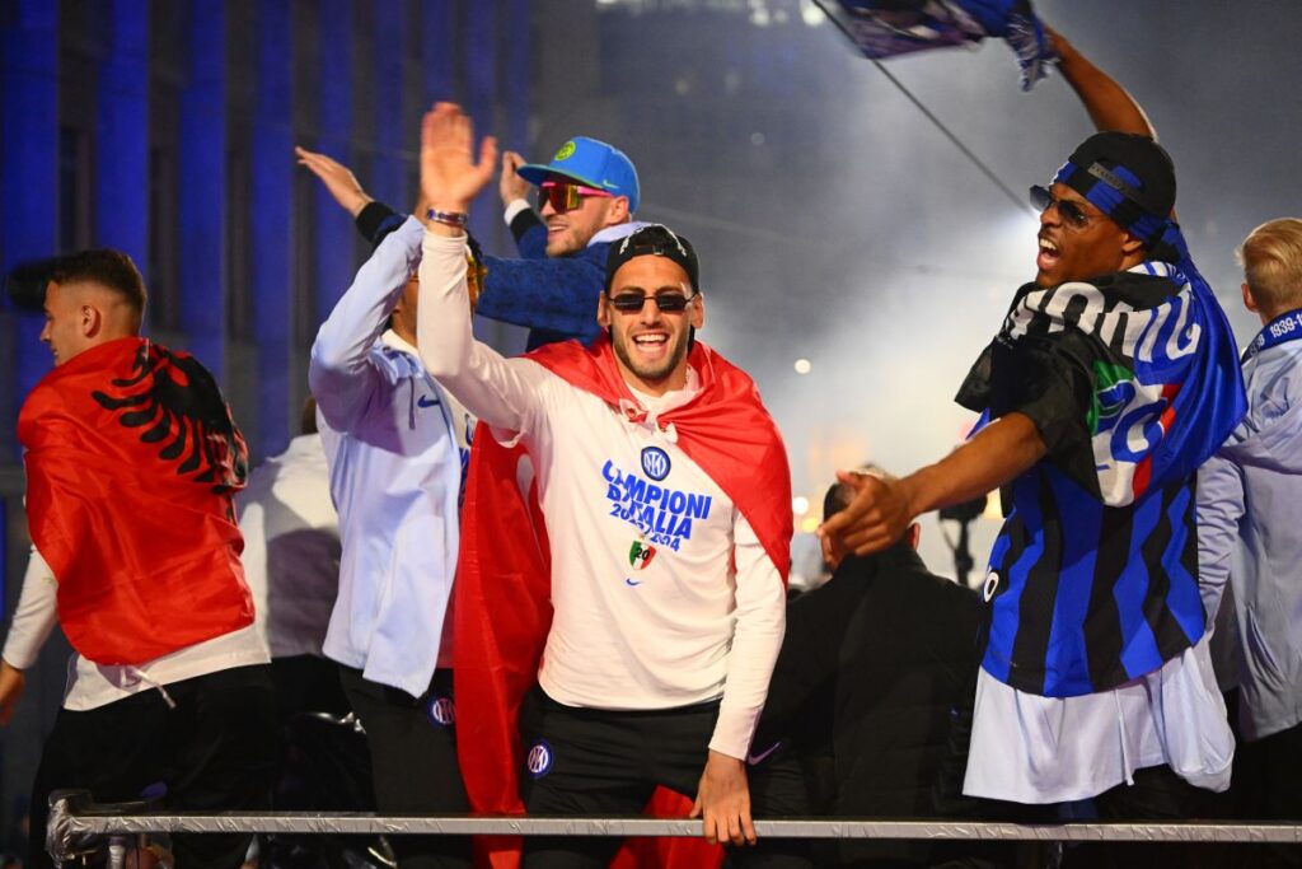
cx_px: 651
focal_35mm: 70
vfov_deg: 19.5
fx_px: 2532
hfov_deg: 28.8
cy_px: 434
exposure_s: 1/125
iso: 8000
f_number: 2.8
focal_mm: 70
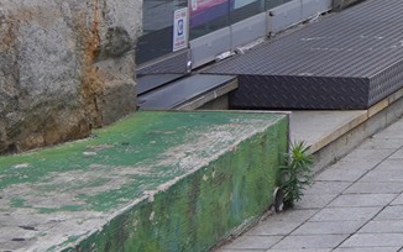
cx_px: 1143
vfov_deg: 5.6
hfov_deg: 8.3
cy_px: -545
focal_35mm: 219
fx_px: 2406
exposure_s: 1/100
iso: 100
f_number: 11
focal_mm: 35
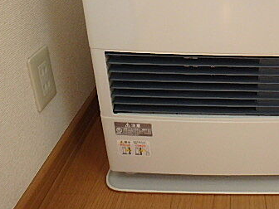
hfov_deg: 44.2
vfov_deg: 34.4
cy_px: 31
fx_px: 322
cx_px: 229
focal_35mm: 40
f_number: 3.5
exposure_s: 1/30
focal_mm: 3.7
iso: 500
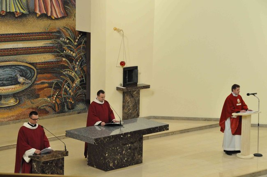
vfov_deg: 14.0
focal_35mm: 98
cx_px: 134
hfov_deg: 20.9
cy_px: 88
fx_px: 722
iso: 2200
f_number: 8
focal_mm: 65
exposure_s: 1/30
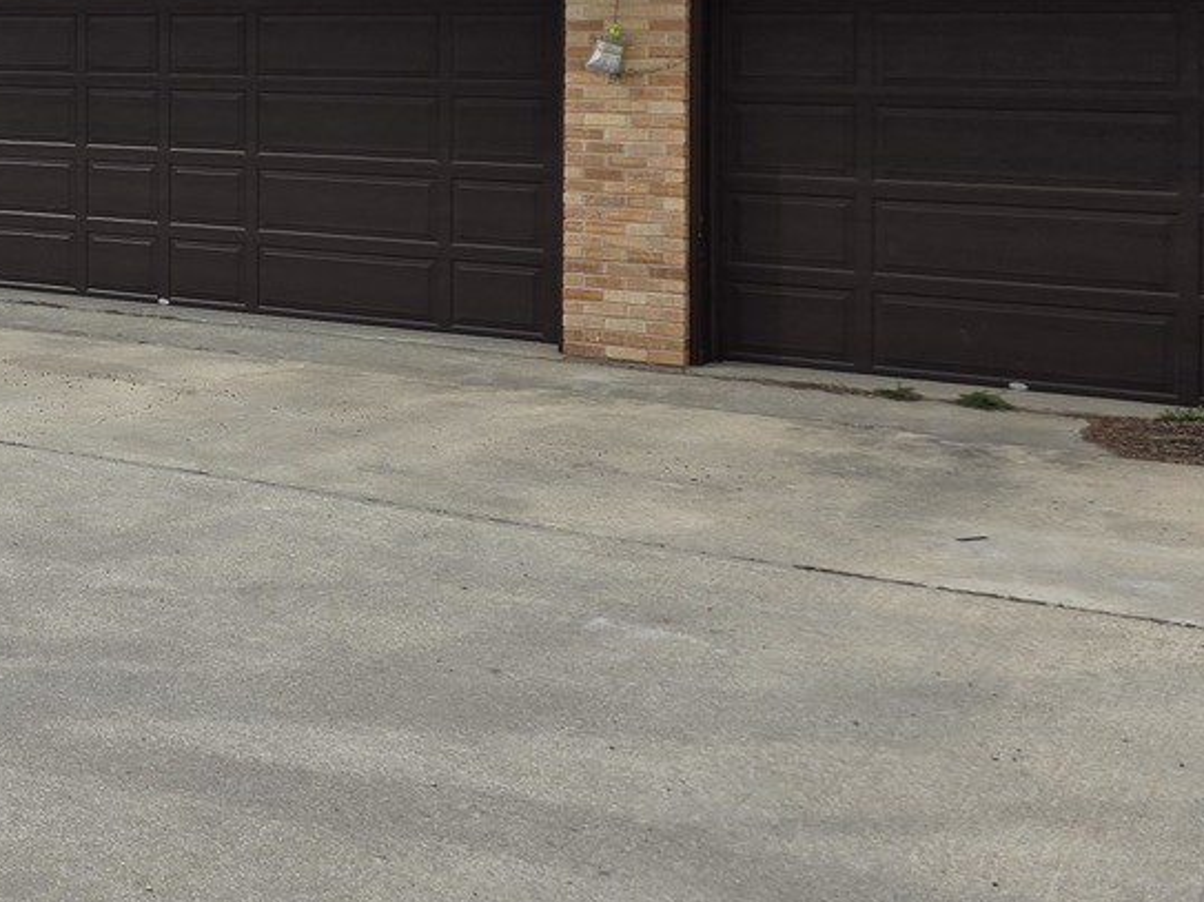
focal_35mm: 61
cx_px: -211
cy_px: 78
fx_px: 2121
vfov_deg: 23.3
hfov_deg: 28.0
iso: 80
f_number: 1.7
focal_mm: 6.3
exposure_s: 1/7061
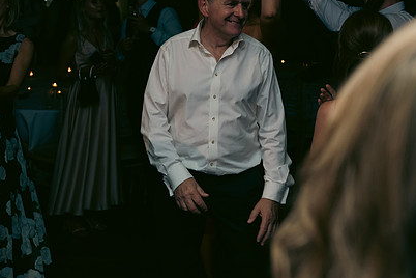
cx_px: 249
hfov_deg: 30.9
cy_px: 87
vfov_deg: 20.8
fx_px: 751
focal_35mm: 65
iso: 800
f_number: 3.5
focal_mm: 45
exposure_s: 1/160
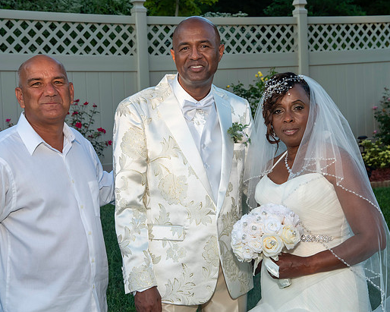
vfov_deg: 21.5
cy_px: 141
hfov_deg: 26.8
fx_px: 819
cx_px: 196
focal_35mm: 71
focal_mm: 38
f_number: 6.3
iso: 400
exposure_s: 1/250
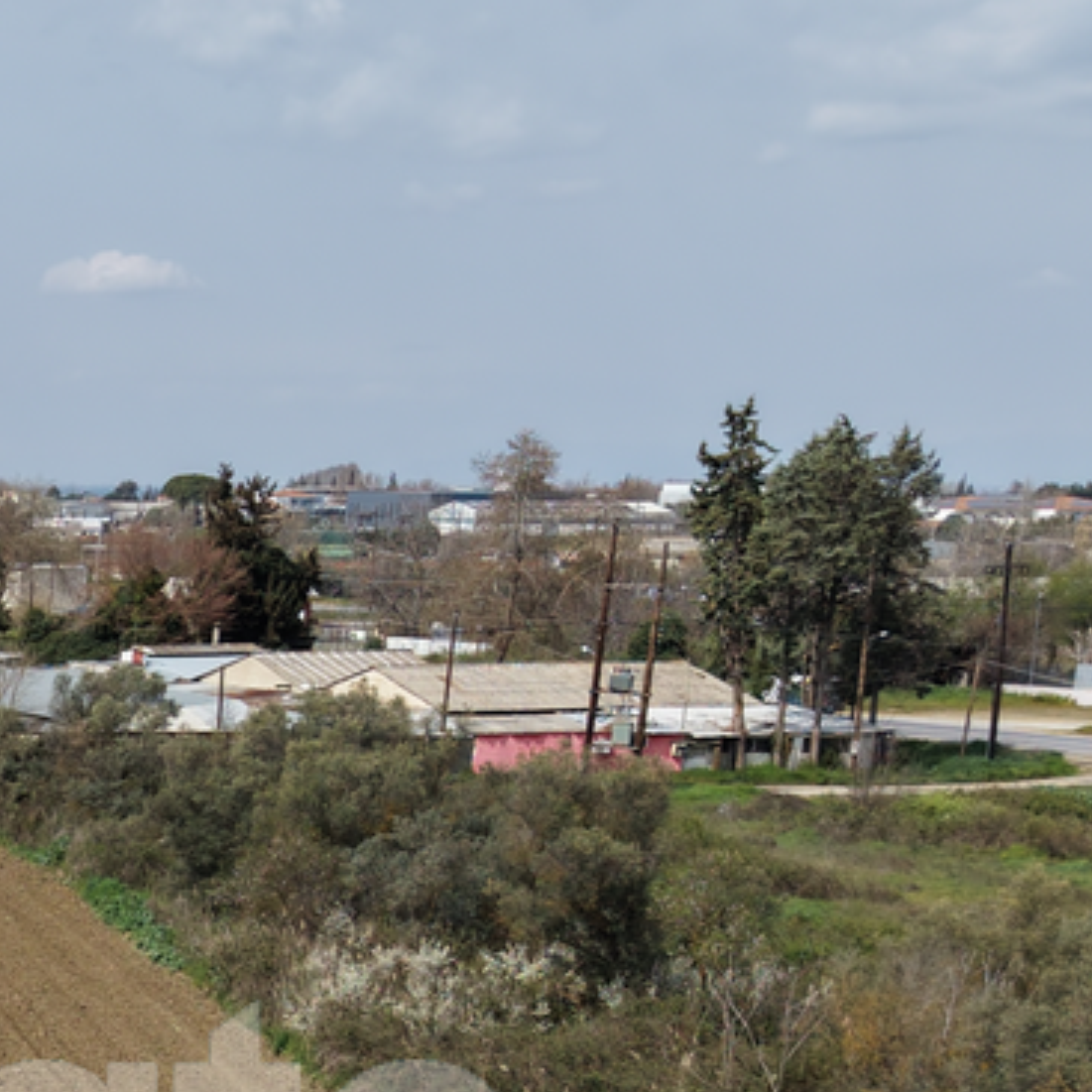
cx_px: -503
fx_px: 2641
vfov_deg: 22.4
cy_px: 1101
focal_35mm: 74
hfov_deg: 20.3
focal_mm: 8.67
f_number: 1.8
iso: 200
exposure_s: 1/6000
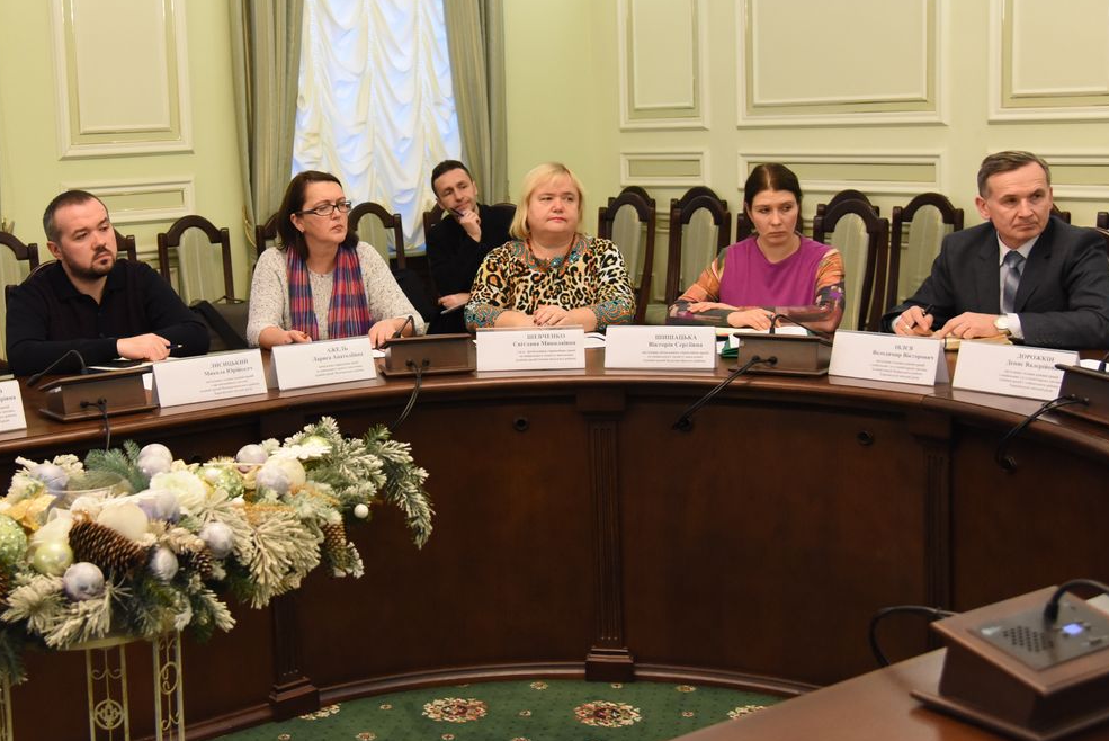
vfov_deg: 25.0
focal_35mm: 54
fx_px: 1664
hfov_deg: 36.6
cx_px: 418
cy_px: 281
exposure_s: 1/125
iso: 4000
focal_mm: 38
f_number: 4
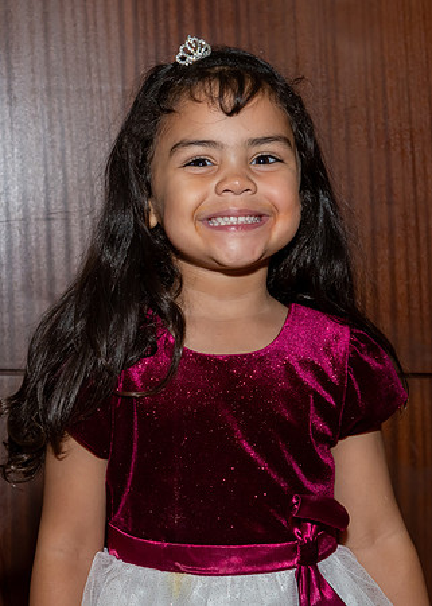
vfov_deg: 15.8
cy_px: 364
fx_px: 2177
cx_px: 167
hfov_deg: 11.3
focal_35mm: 127
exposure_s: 1/250
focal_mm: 45
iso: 500
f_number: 8
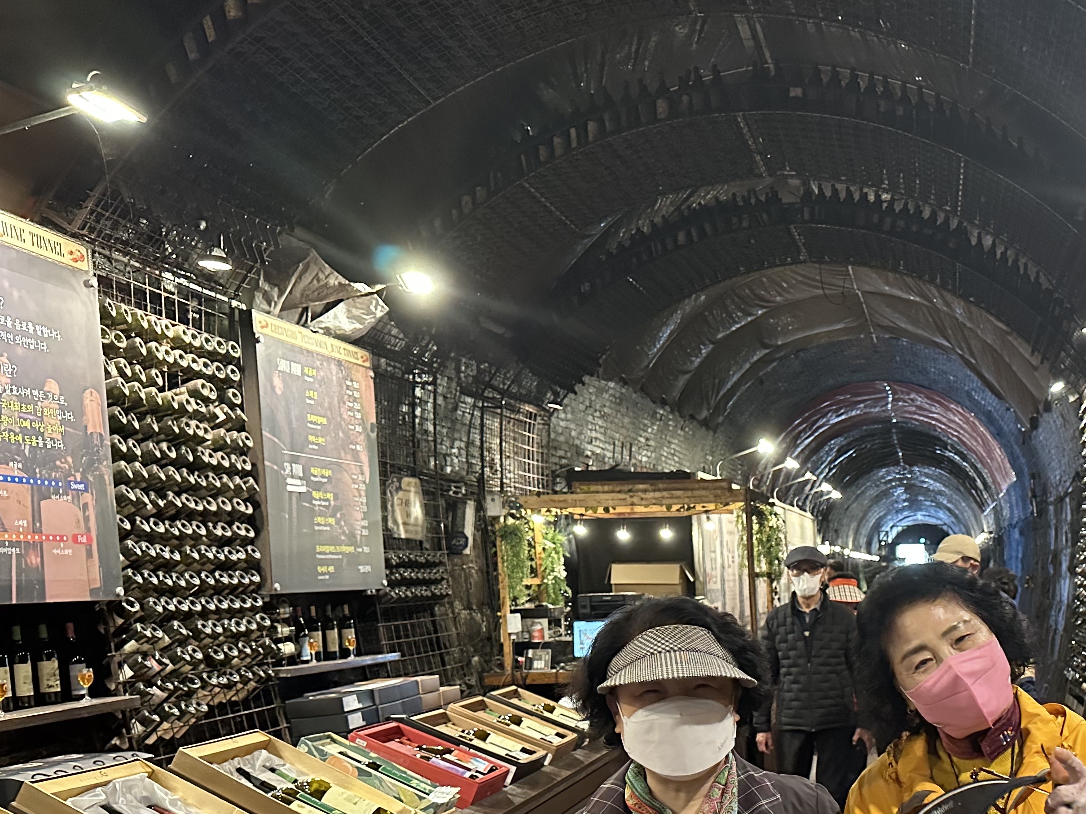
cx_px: 905
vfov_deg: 34.8
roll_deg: +2.6
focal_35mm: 40
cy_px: 658
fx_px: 1255
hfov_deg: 44.0
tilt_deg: -4.7
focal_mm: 6.86
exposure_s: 1/60
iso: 800
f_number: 1.78
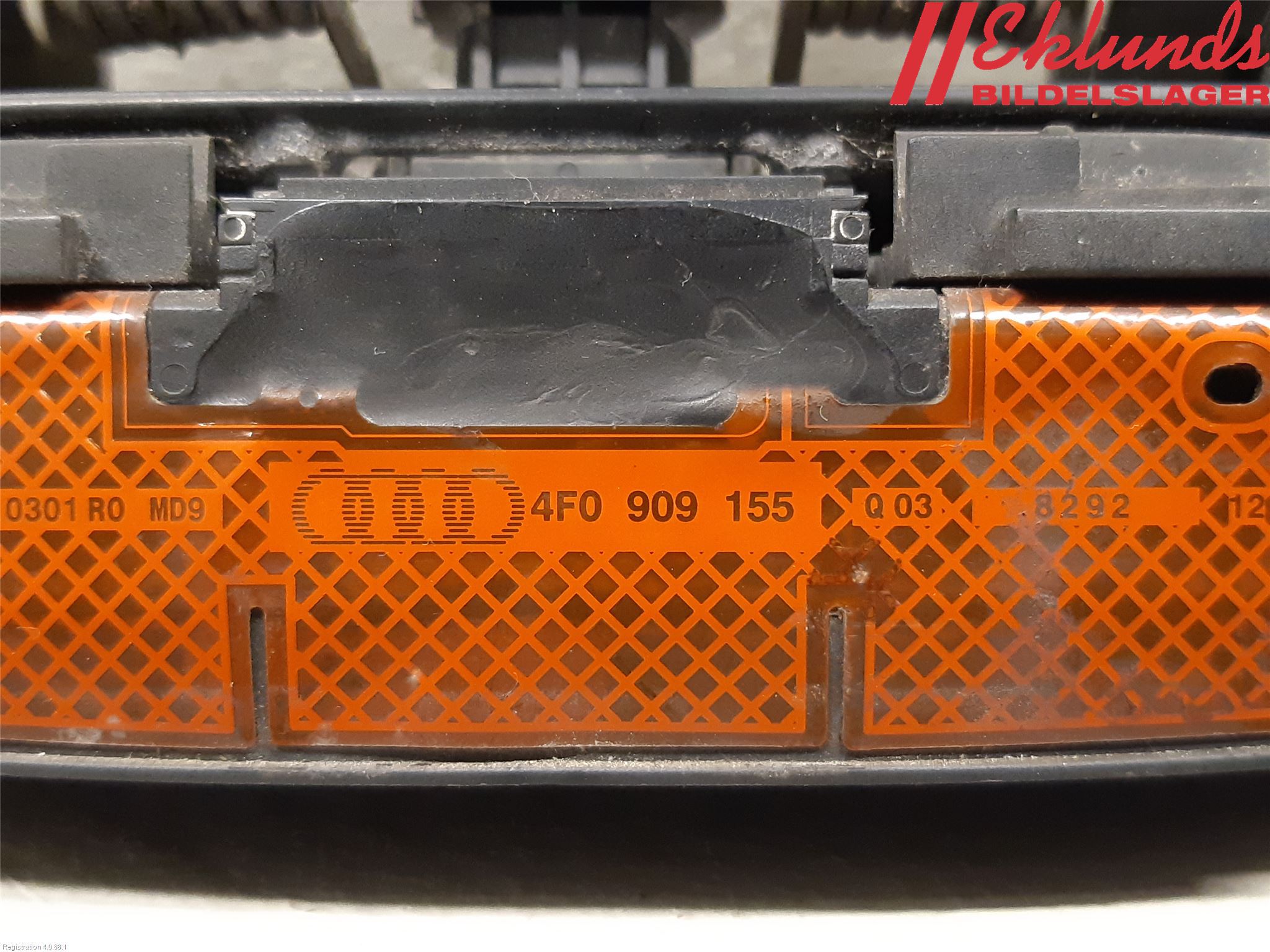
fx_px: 954
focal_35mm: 26
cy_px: 476
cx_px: 635
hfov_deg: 67.3
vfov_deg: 53.1
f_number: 1.7
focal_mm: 3.93
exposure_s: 1/25
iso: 250
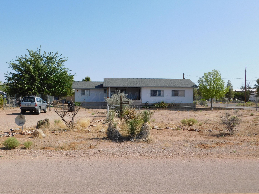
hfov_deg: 46.8
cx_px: 130
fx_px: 299
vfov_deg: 36.0
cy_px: 97
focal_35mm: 40
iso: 125
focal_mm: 7.1
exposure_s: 1/1250
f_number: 3.6
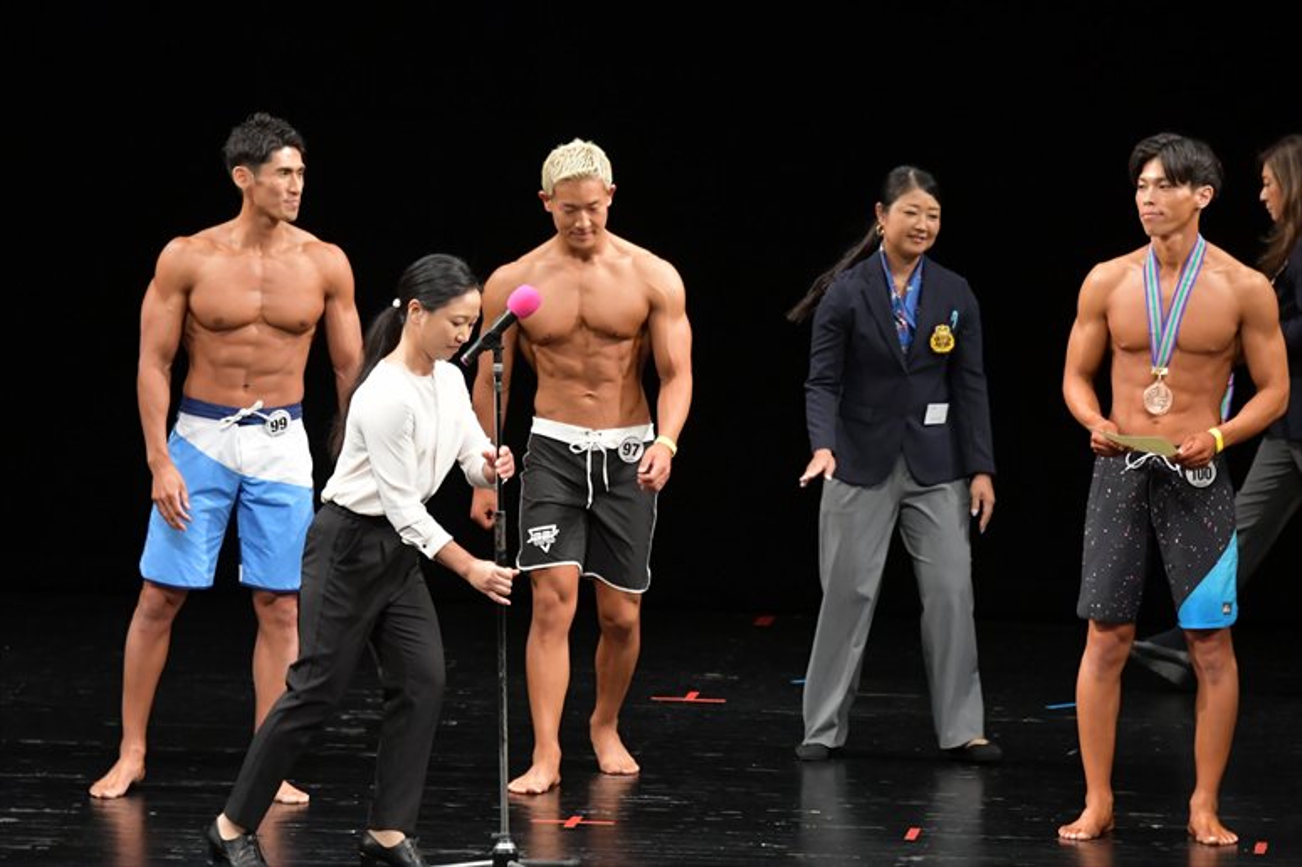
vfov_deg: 5.4
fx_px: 9218
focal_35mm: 255
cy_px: 434
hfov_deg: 8.1
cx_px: 651
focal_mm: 170
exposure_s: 1/400
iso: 3200
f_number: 5.6
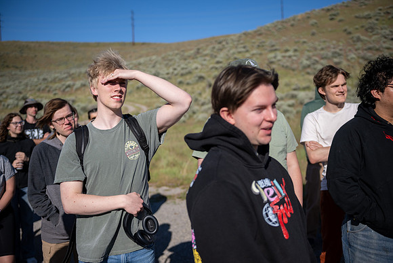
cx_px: 196
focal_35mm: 42
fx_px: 459
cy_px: 132
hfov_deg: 46.4
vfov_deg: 31.9
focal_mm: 42
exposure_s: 1/4000
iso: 100
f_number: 2.8
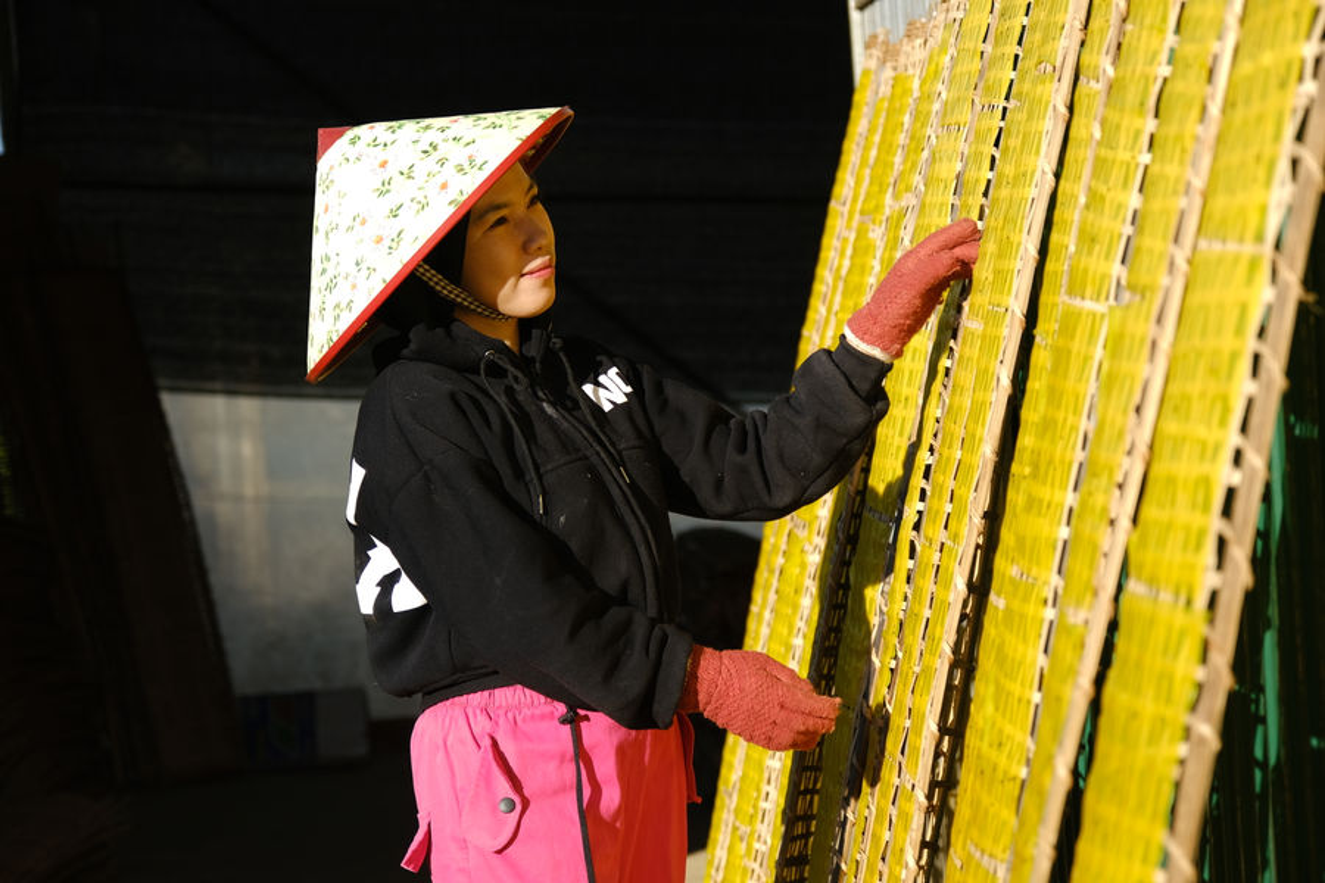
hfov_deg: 21.5
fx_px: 3496
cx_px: 662
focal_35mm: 95
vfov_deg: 14.4
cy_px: 442
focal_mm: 63
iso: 80
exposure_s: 1/500
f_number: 4
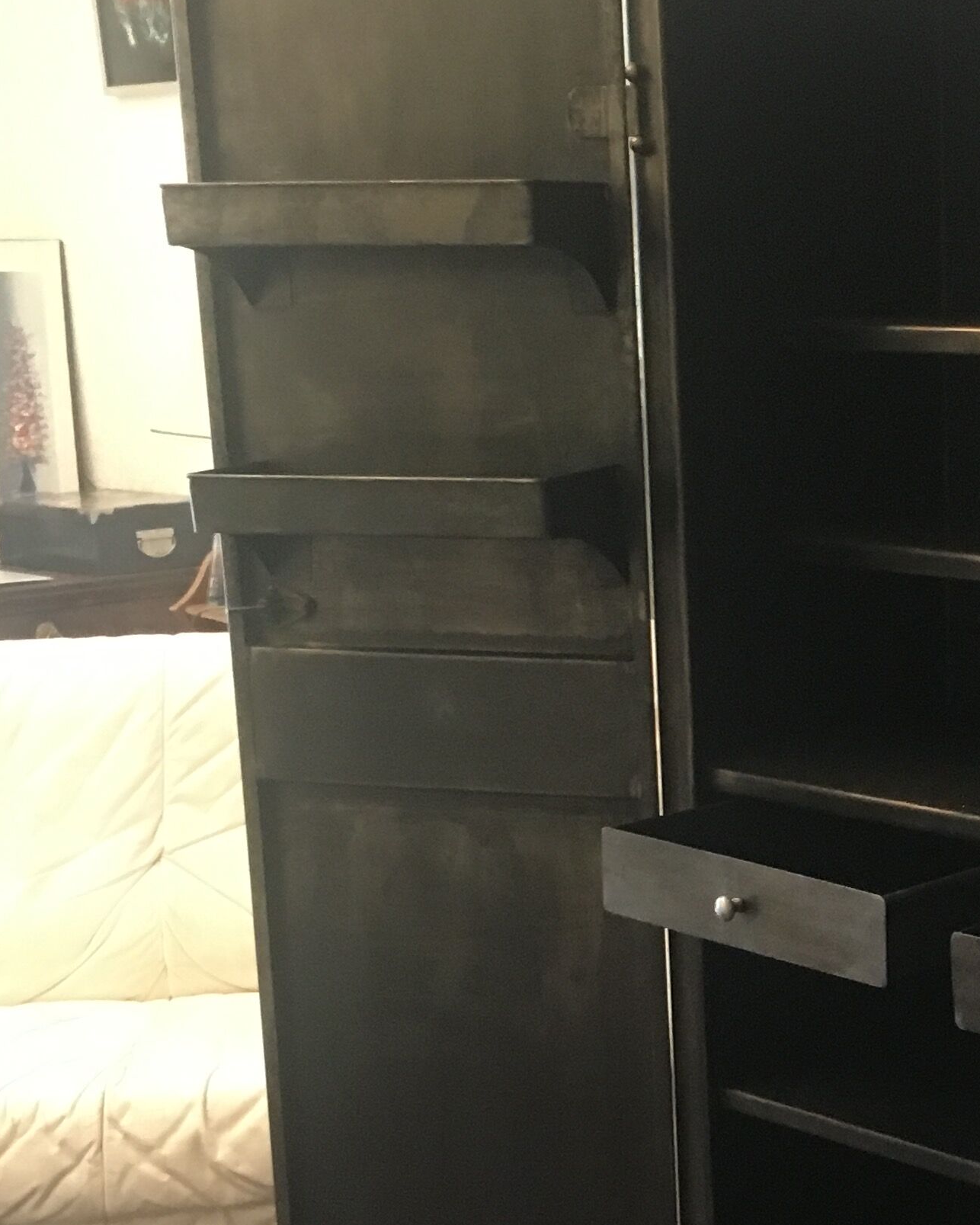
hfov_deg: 20.7
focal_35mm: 71
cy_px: 919
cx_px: 1040
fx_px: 2574
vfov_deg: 26.4
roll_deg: +2.0
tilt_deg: -14.8
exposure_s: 1/20
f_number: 2.2
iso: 200
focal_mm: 4.15
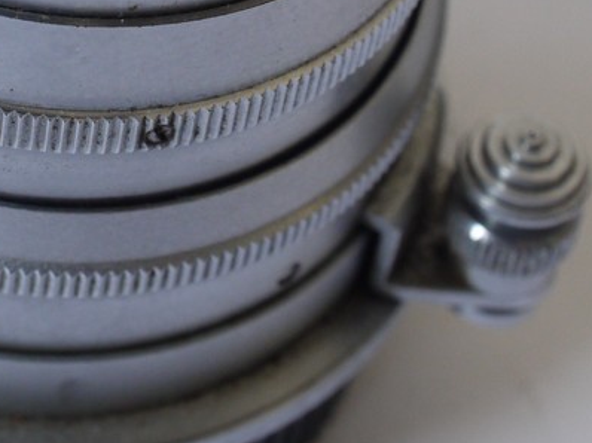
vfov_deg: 8.2
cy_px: 22
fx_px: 3094
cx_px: 86
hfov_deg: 10.9
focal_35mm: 181
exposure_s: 1/30
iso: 400
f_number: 8
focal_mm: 30
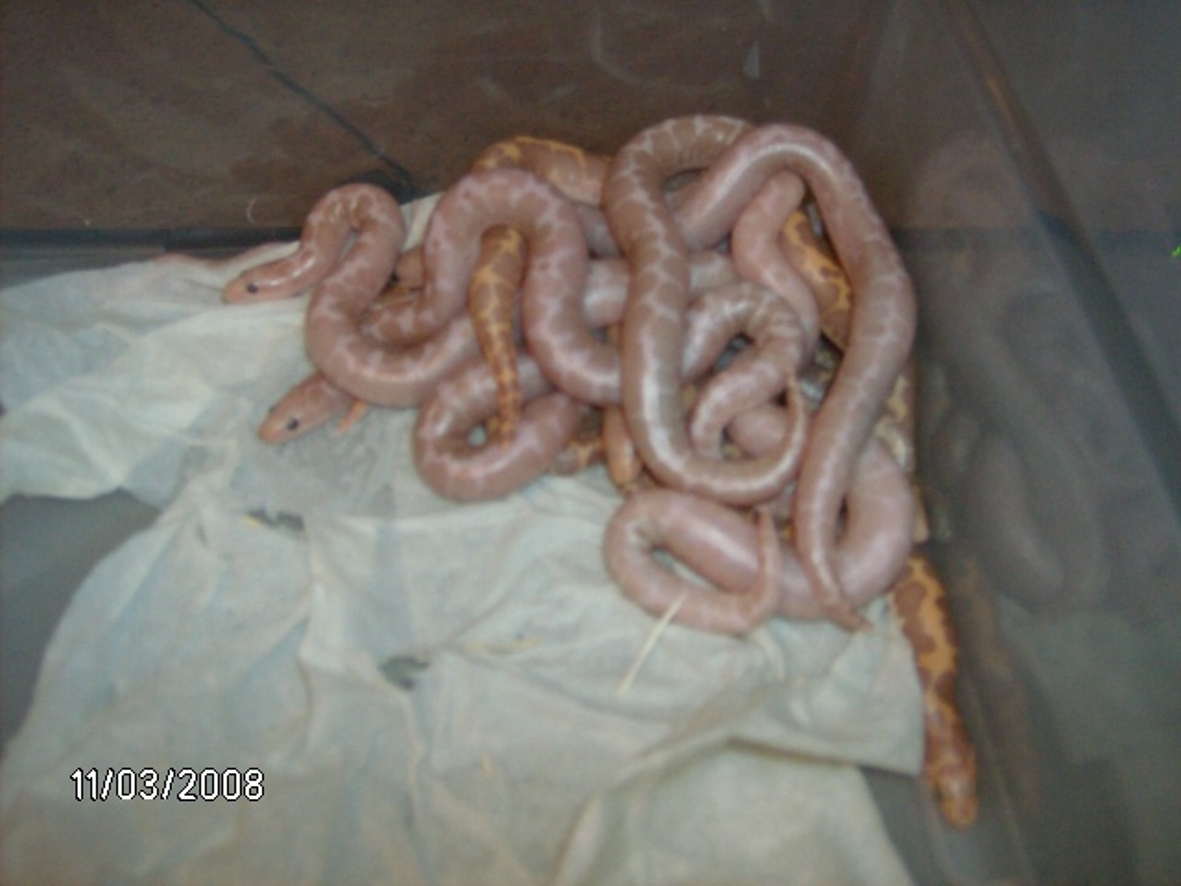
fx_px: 1569
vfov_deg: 31.5
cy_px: 443
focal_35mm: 46
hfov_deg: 41.2
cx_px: 590
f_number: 3.1
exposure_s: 1/74
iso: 200
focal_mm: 7.7
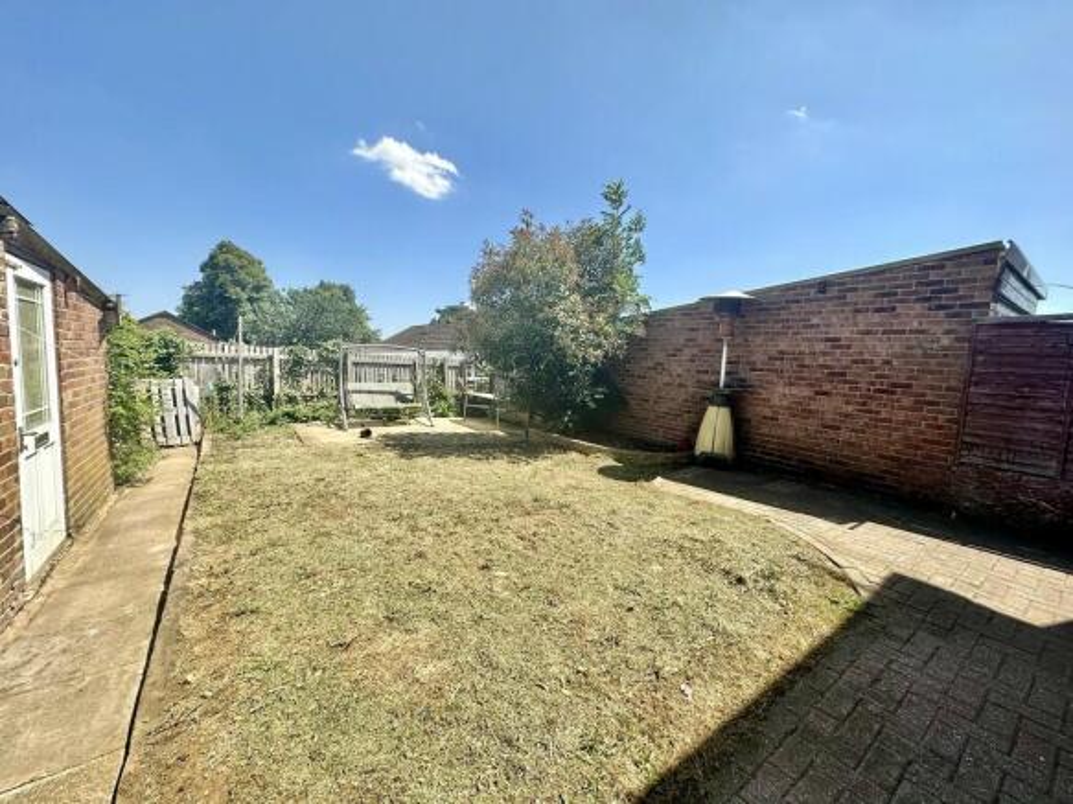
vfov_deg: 85.7
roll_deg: -3.1
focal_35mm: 14
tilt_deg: -6.0
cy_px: 402
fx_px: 434
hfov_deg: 102.1
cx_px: 536
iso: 40
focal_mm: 2.22
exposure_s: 1/1233
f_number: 2.2
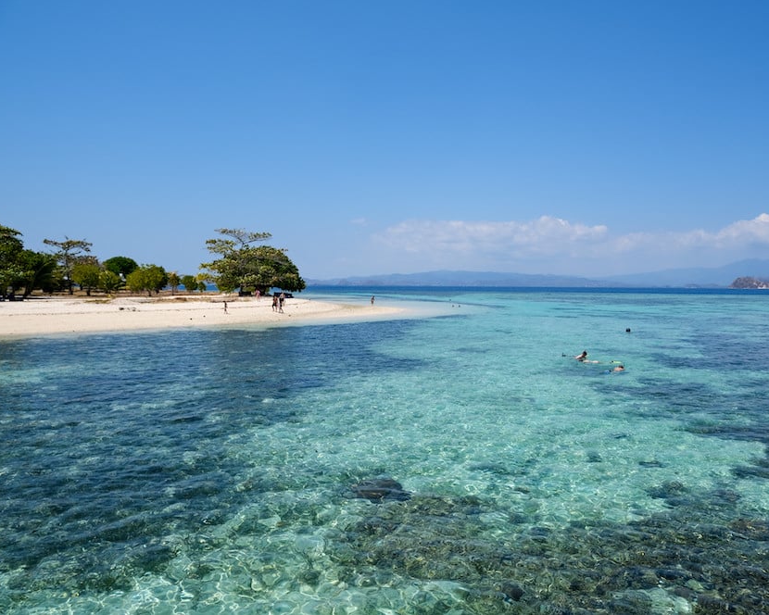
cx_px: 440
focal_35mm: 26
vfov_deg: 54.9
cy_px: 307
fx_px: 592
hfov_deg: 65.7
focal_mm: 15
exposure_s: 1/1000
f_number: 5.6
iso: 160
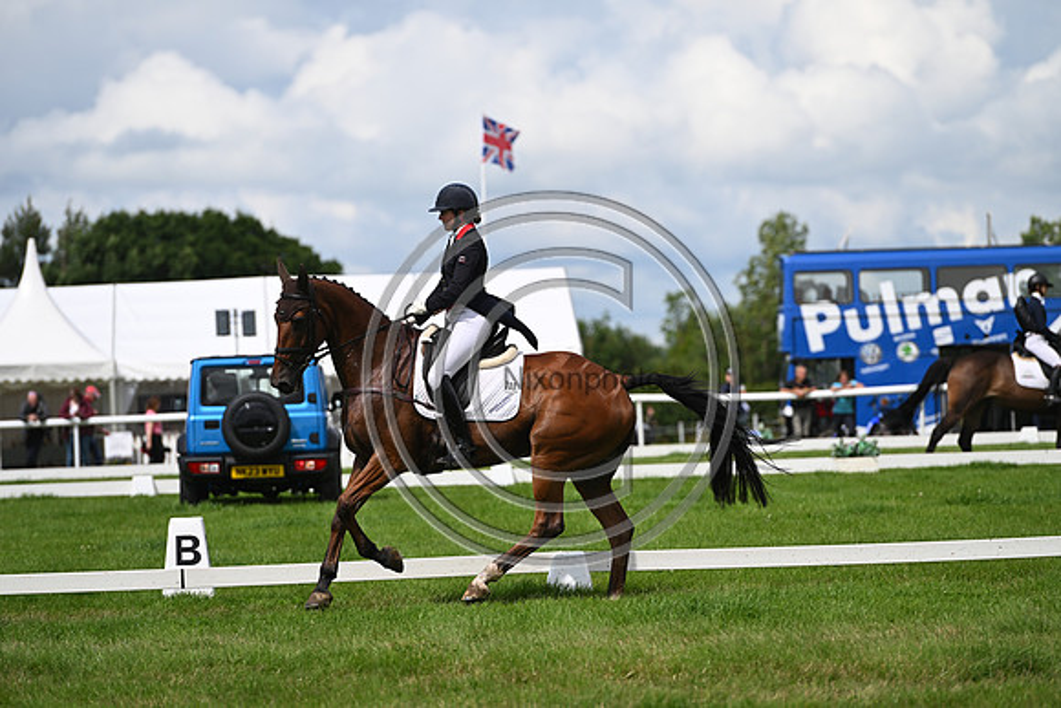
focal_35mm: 200
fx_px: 5896
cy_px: 354
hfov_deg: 10.3
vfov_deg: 6.9
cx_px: 530
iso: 110
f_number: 4.5
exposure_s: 1/1250
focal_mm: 200
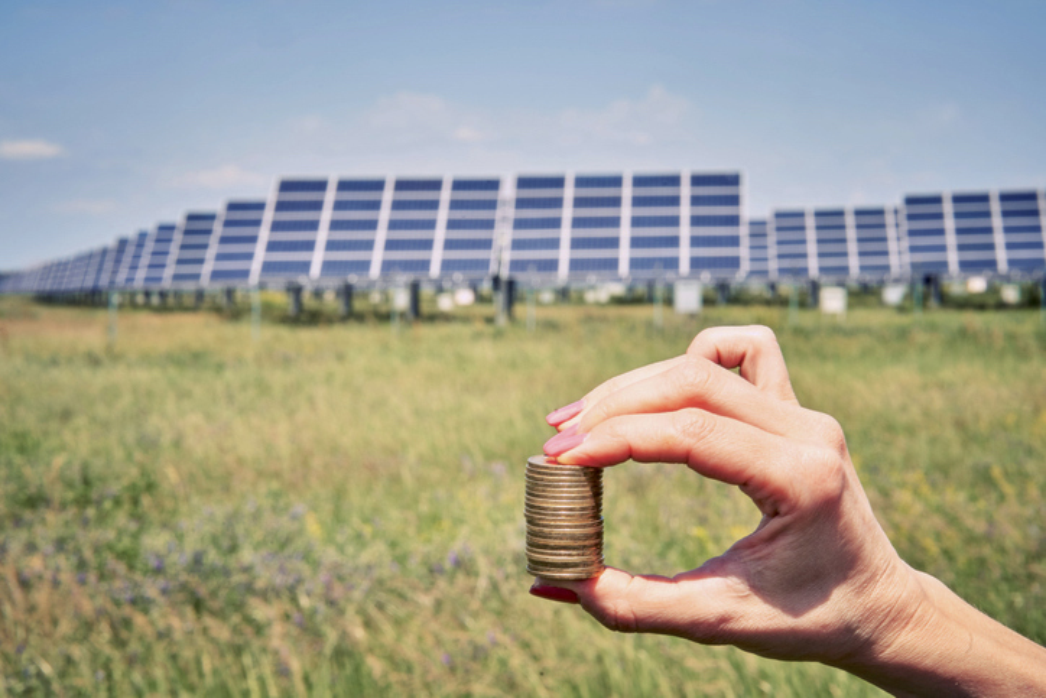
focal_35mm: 85
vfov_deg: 16.1
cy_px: 349
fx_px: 2470
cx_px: 523
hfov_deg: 23.9
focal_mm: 85
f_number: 22
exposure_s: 1/30
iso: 100
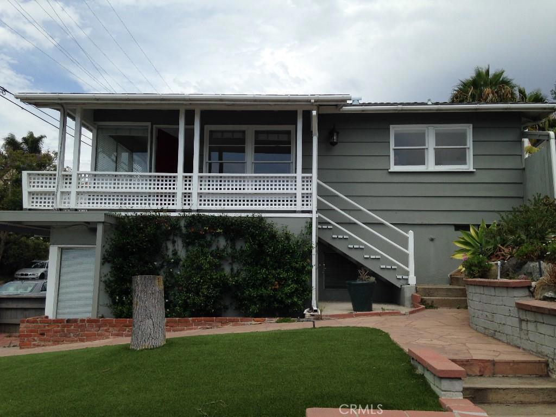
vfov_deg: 42.9
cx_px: 278
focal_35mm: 33
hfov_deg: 55.4
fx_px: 530
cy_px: 208
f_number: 2.4
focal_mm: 4.12
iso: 50
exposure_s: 1/1642
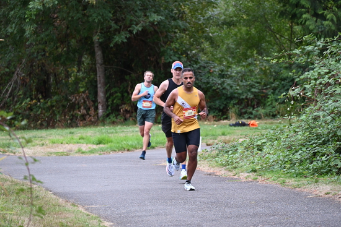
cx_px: 170
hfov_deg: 10.3
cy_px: 114
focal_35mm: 200
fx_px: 1895
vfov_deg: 6.9
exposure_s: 1/250
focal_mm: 200
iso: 1600
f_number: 6.3
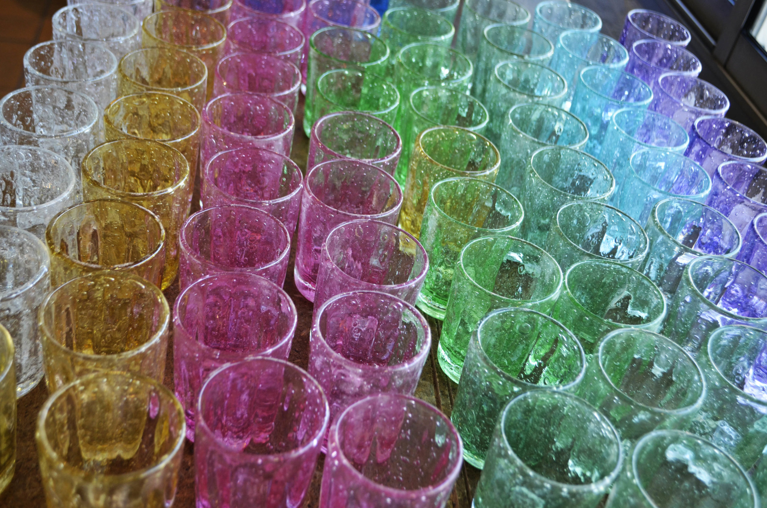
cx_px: 384
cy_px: 254
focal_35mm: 44
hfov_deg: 45.0
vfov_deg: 30.7
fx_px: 925
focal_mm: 29
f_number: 4.5
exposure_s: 1/60
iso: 500
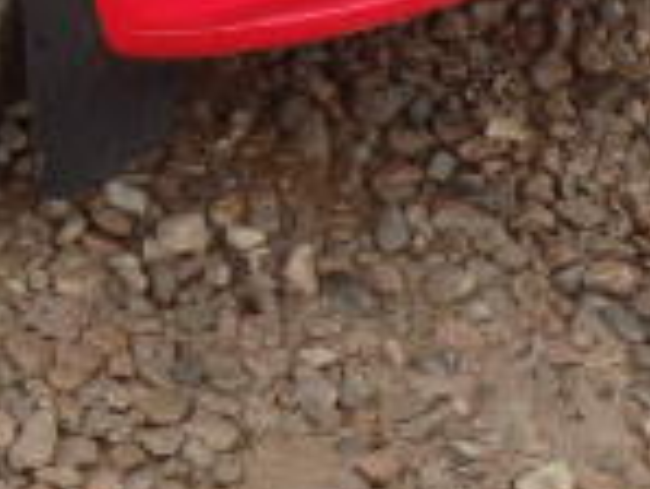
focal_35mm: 137
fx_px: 2575
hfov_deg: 13.6
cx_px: -288
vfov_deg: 10.0
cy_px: -528
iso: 160
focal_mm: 5.7
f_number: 4.2
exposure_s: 1/60
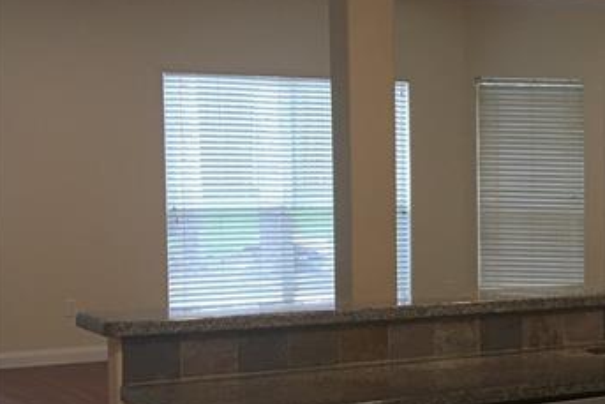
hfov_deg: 19.8
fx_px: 1513
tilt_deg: -5.5
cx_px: 894
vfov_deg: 15.2
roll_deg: -1.5
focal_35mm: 90
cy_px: 273
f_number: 2.2
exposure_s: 1/15
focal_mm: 4.15
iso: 25
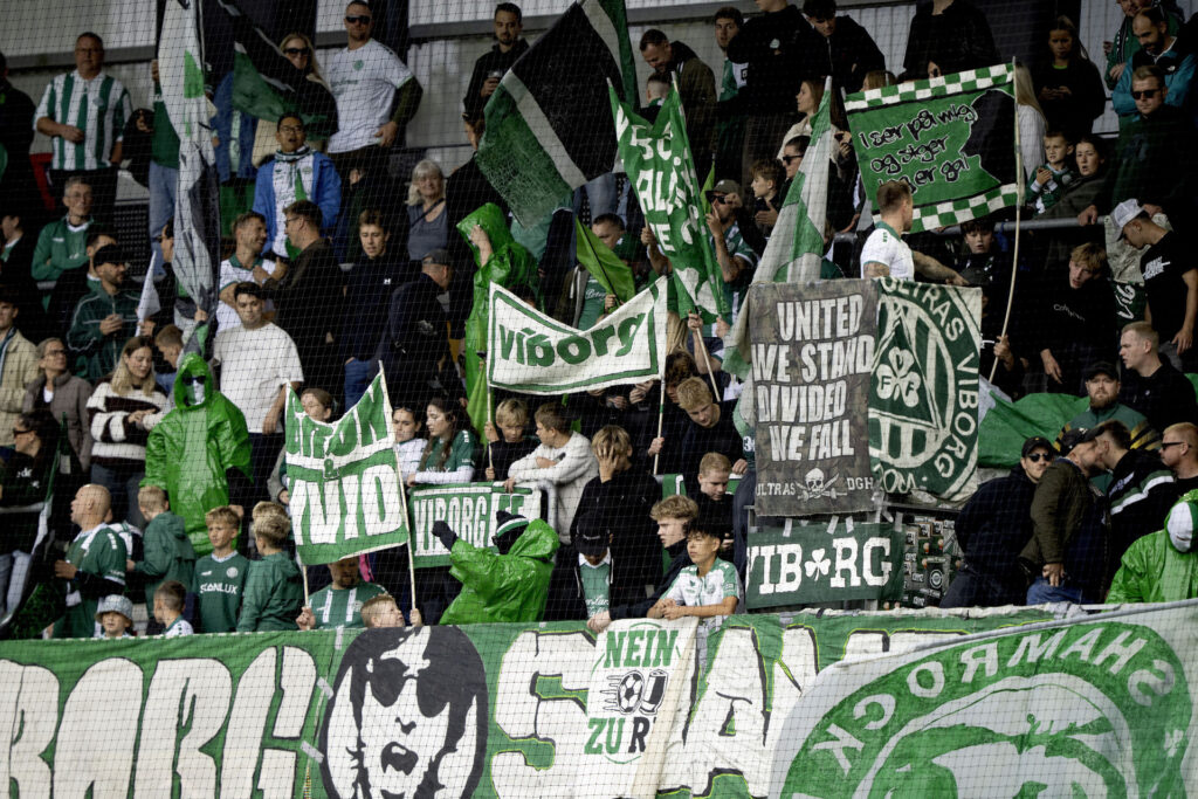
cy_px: 400
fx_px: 13312
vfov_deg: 3.4
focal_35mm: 400
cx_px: 599
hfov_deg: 5.2
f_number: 4
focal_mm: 400
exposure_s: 1/1600
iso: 800
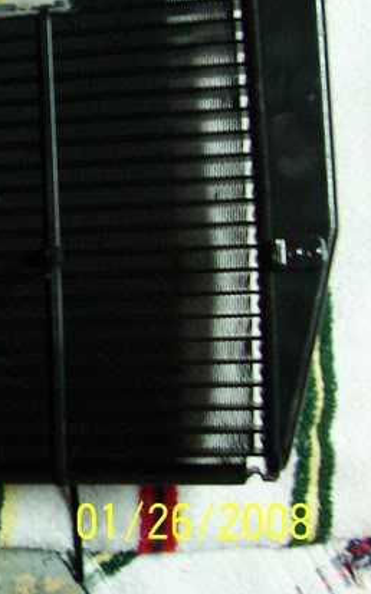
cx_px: -201
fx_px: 1230
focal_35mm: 76
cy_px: 198
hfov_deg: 15.7
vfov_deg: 27.0
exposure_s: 1/8
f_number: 2.8
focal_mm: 5.6
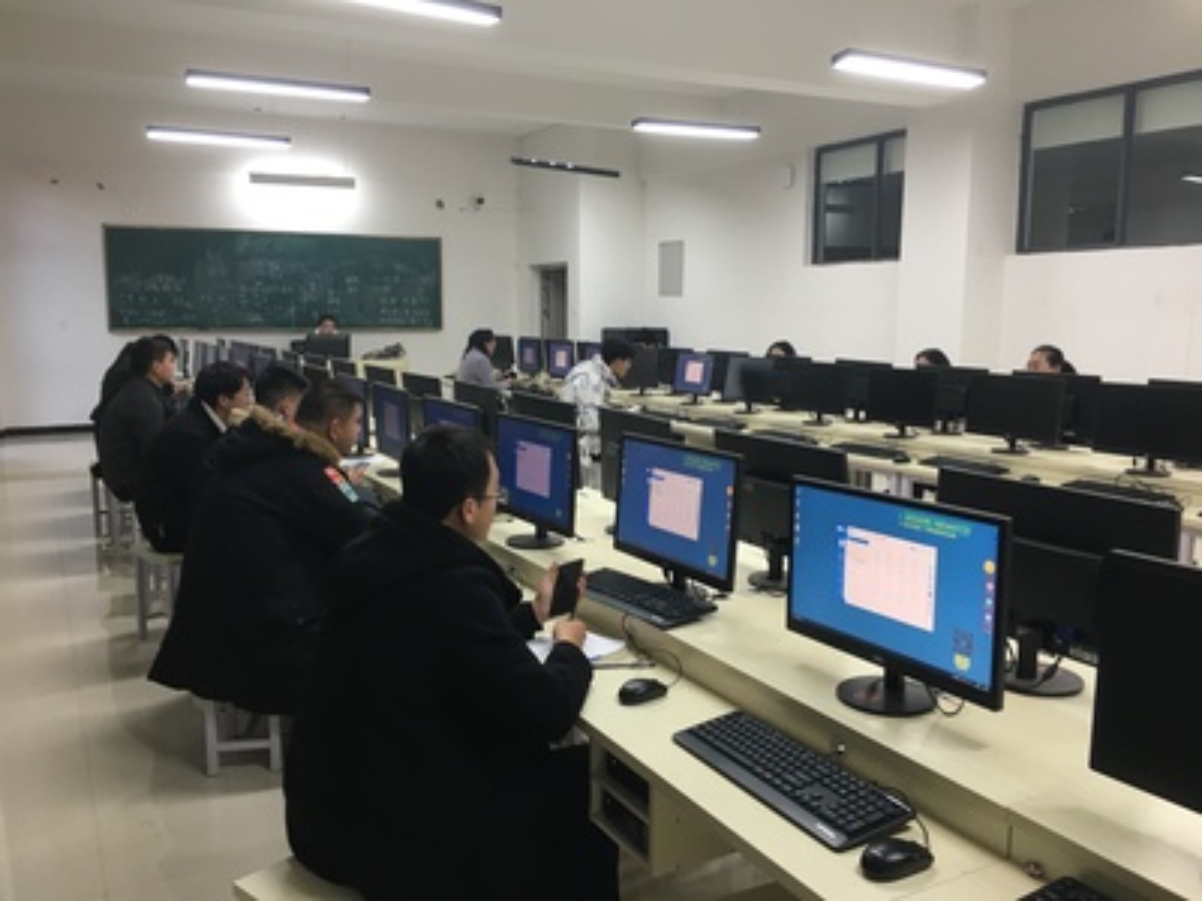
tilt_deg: -7.1
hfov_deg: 61.7
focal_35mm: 29
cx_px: 601
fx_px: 1007
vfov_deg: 48.2
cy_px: 450
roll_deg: +0.0
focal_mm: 4.15
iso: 80
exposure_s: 1/33
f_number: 2.2
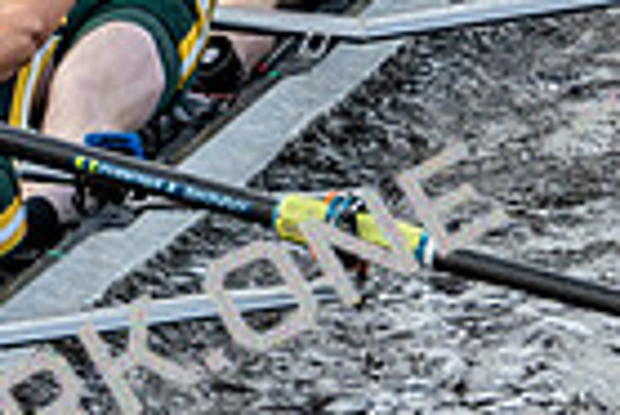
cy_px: -337
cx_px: 335
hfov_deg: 0.8
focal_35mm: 2505
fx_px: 43186
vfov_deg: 0.6
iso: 1000
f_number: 6.3
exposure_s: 1/1250
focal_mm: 600
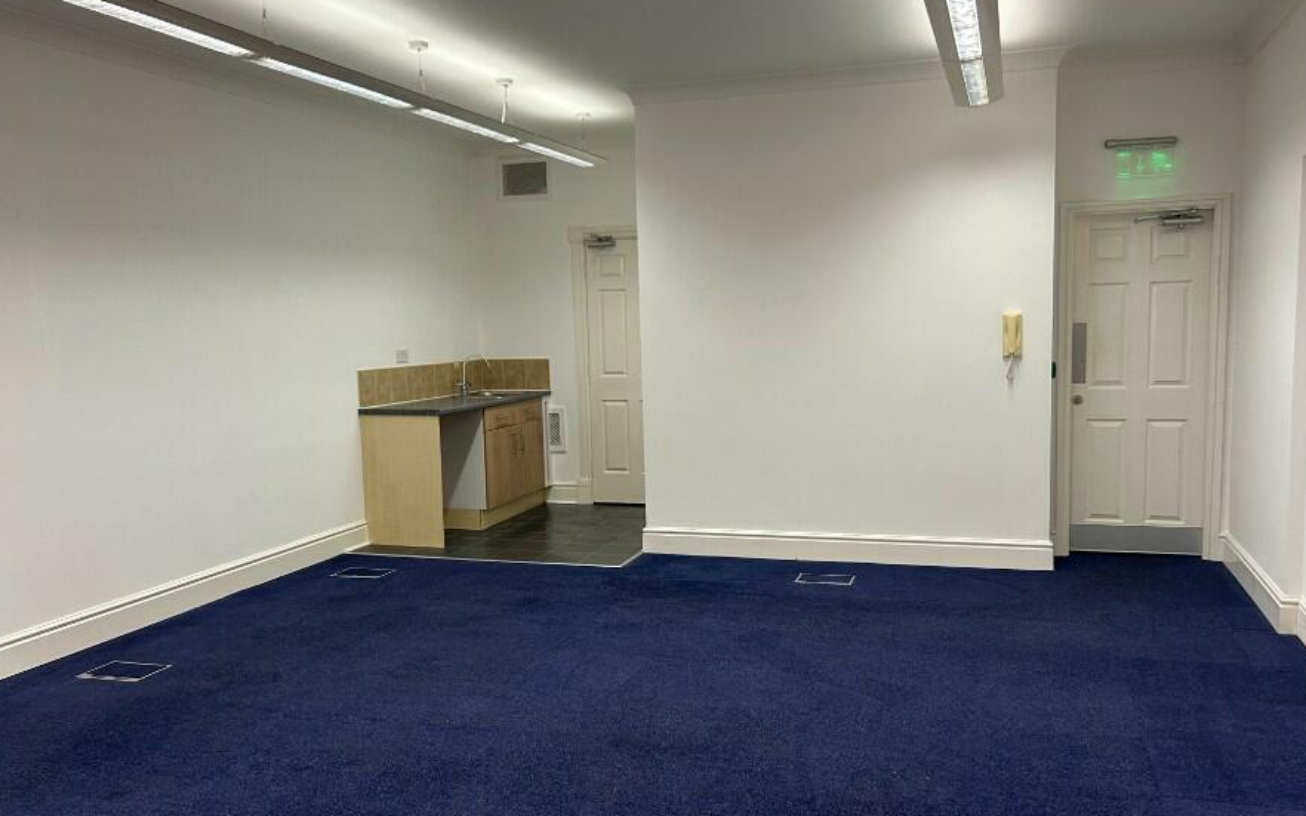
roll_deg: +1.9
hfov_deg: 59.7
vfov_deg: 39.4
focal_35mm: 32
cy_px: 459
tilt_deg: -6.8
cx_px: 641
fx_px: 1139
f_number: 1.5
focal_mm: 5.7
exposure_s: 1/100
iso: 100
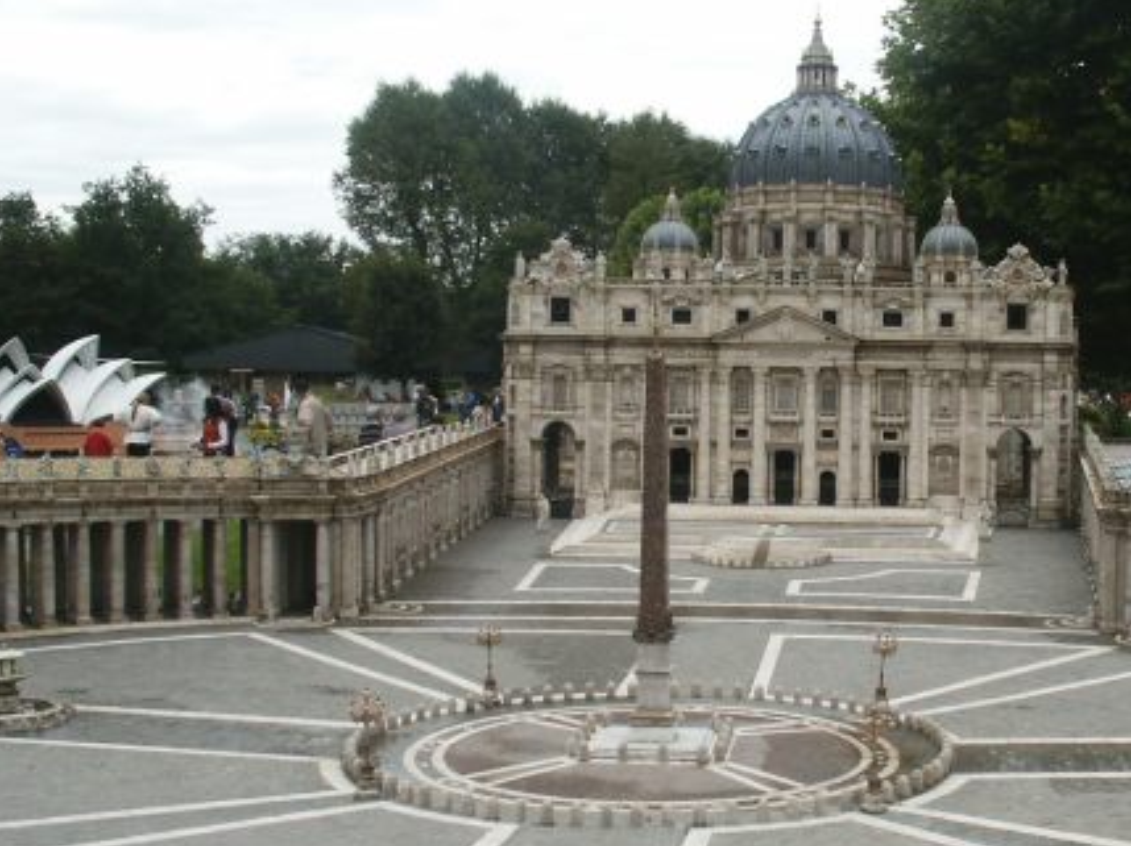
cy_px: 480
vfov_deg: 29.6
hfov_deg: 38.3
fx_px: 1600
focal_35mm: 49
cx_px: 786
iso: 64
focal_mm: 7.18
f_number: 6.7
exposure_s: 1/125
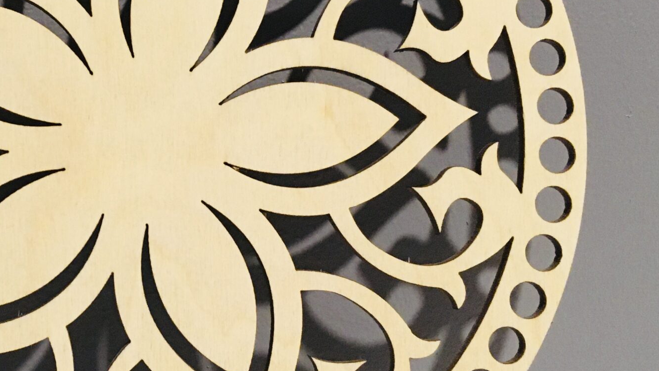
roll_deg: -0.9
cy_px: 169
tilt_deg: -7.9
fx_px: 1066
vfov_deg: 19.7
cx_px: 110
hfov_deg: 33.1
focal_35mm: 61
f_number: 2.2
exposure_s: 1/25
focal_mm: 4.15
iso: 200
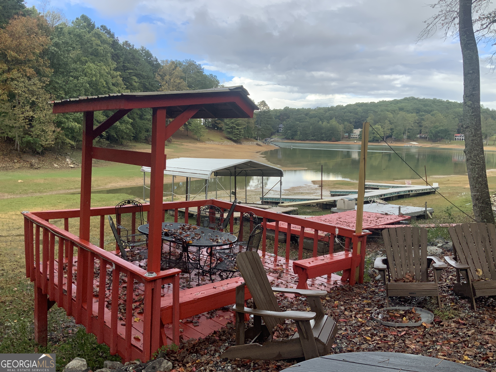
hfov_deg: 61.7
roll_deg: -1.1
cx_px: 248
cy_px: 186
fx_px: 416
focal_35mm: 29
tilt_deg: -5.4
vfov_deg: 48.2
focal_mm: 3
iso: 16
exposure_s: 1/691
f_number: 1.8
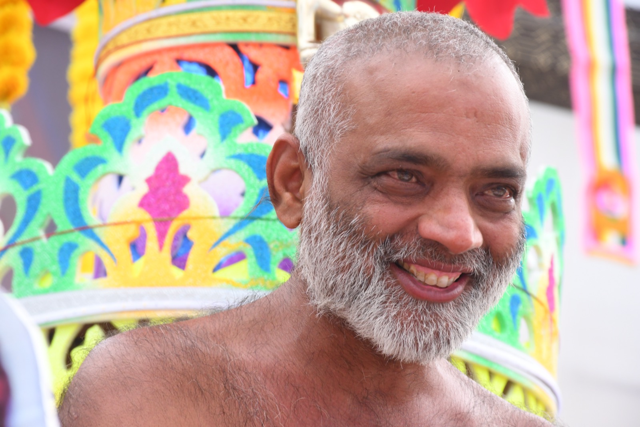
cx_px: 320
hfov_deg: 9.8
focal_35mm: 210
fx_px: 3732
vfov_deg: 6.5
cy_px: 214
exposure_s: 1/160
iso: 640
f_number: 9
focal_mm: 140
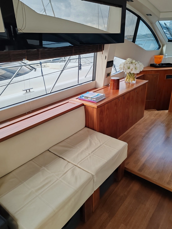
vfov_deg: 65.3
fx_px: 179
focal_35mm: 27
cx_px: 86
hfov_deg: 51.3
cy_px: 114
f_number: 1.9
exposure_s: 1/100
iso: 320
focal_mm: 6.12
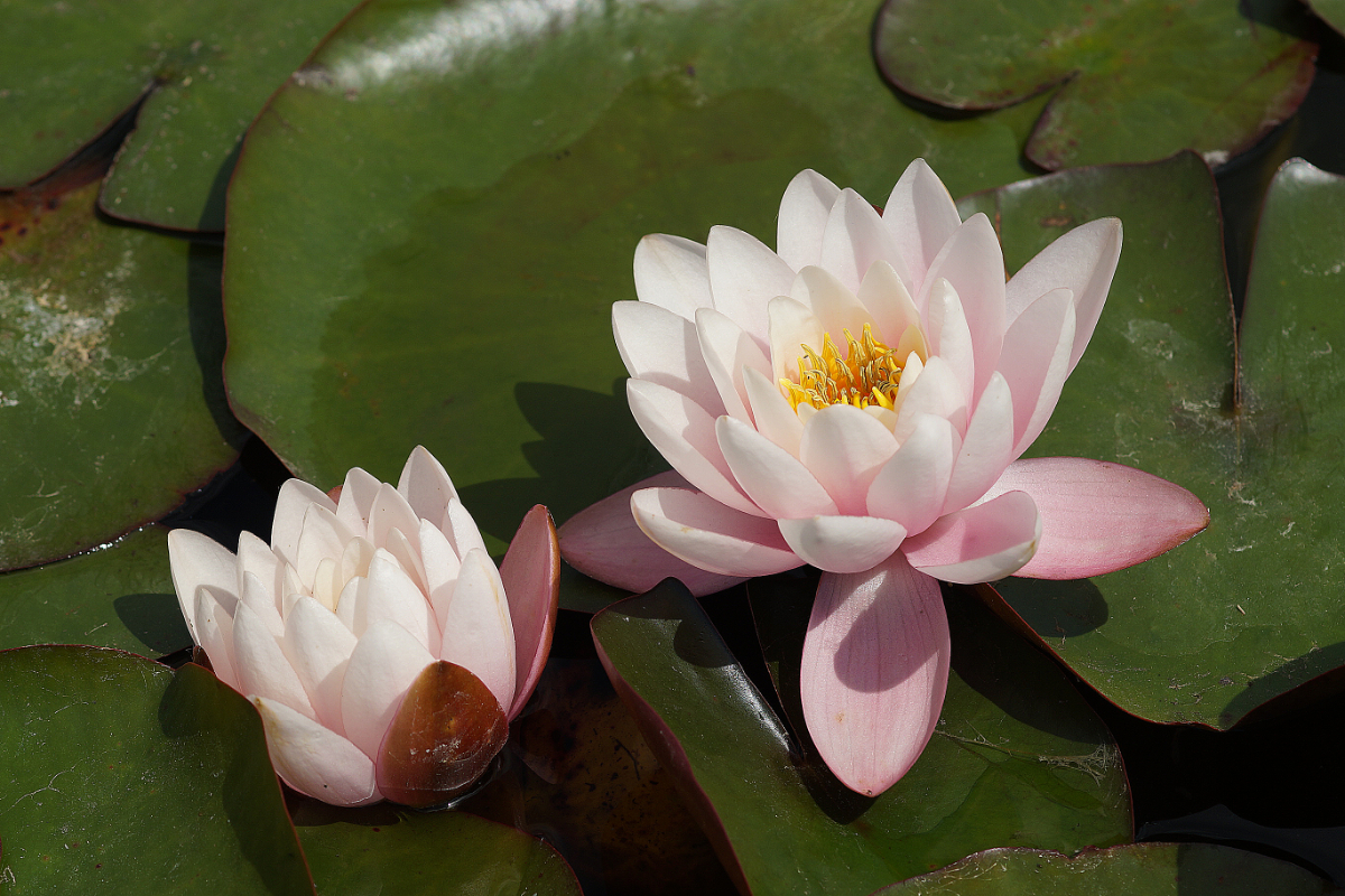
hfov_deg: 13.7
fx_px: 5604
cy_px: 448
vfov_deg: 9.1
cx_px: 672
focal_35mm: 150
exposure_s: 1/800
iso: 100
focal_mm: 100
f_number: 6.3
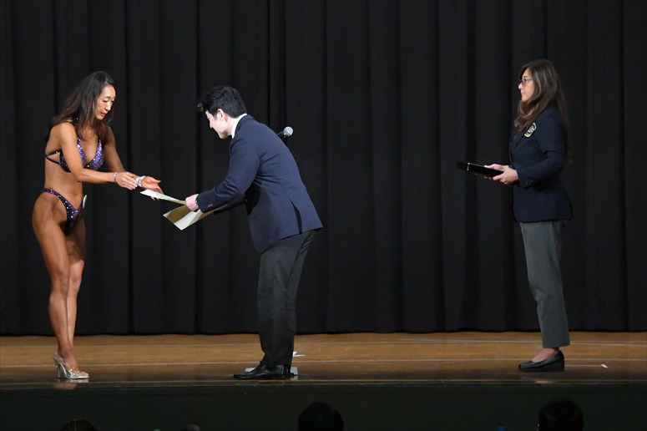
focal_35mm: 174
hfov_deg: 11.8
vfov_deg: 7.9
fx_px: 3126
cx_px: 324
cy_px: 216
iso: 8000
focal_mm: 116
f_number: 5.6
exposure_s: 1/400
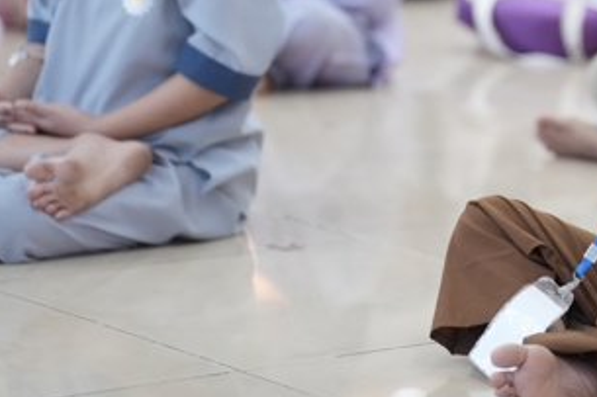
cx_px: 601
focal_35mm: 194
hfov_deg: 10.5
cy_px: -19
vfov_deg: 7.0
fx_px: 3215
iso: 4000
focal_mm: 91
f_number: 2.8
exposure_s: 1/200
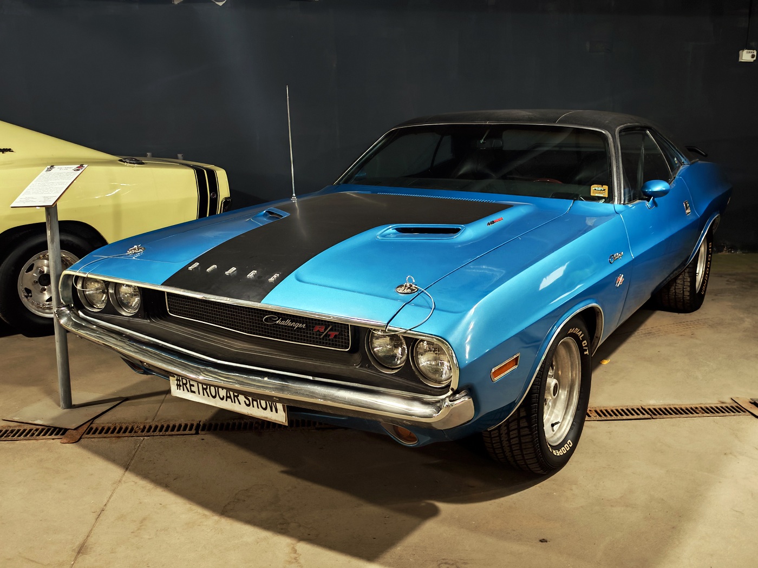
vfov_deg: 44.2
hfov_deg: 56.8
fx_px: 701
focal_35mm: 32
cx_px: 379
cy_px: 284
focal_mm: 6.83
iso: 320
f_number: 2
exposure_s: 1/25
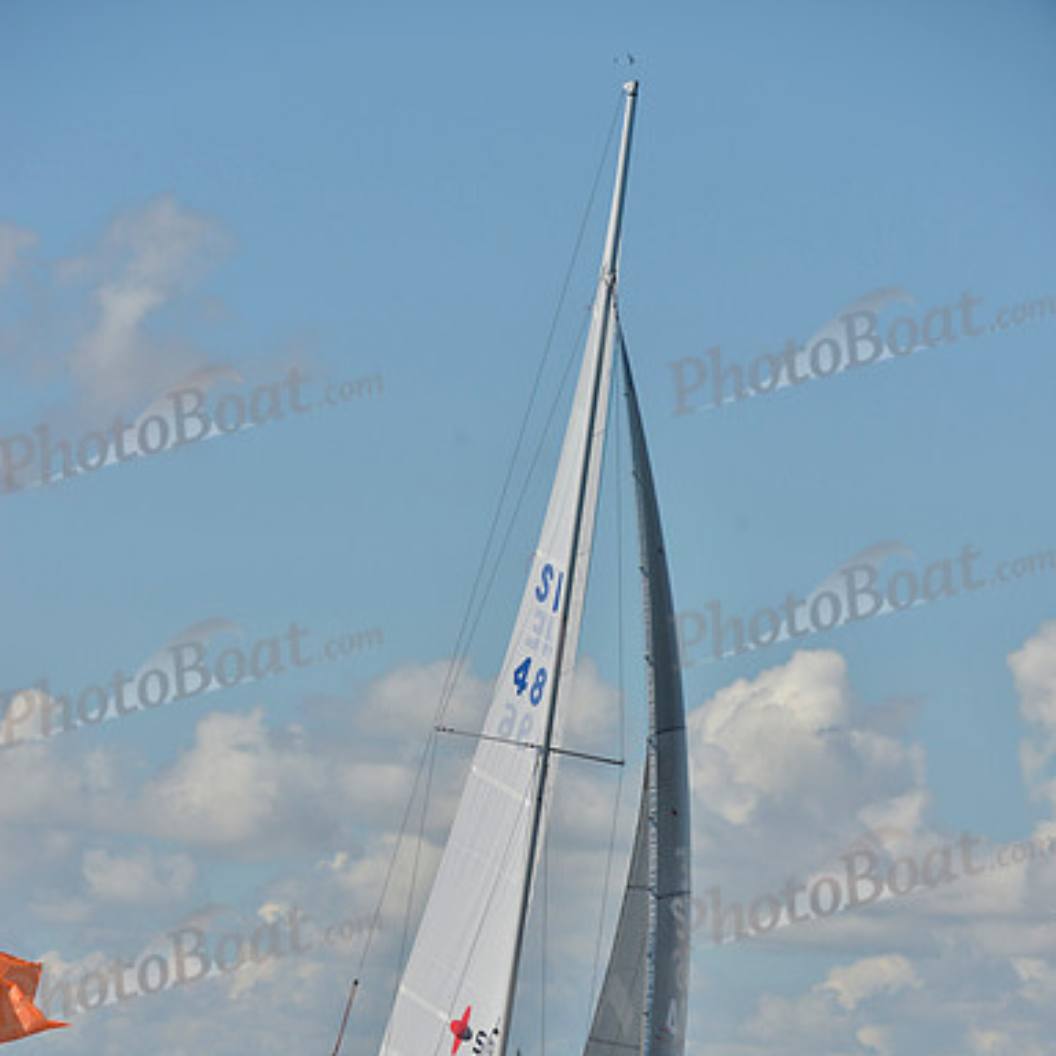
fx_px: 8870
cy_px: 781
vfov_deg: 6.8
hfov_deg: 6.8
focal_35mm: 257
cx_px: 527
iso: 200
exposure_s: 1/1250
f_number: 7.1
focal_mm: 200
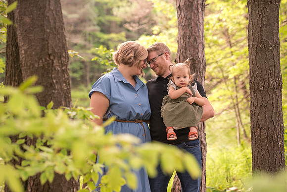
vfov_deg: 15.2
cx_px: 144
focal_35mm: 90
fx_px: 718
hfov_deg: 22.6
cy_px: 96
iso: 400
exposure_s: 1/200
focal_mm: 90
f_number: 4
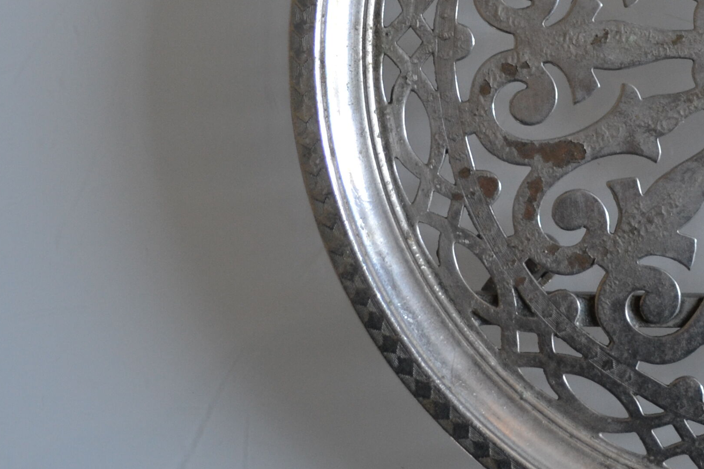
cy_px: 5
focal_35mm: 85
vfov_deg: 15.8
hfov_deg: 22.4
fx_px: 1662
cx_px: 798
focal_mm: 20
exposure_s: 1/30
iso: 400
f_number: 3.8
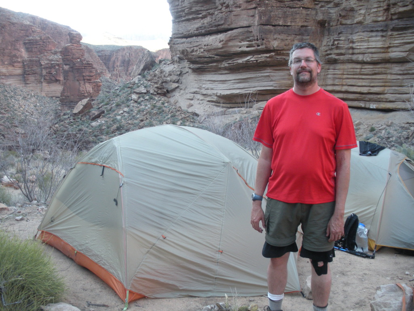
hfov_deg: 51.4
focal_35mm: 36
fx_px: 431
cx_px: 207
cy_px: 156
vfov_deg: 39.7
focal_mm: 6.3
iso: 149
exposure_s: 1/59.8
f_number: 3.5
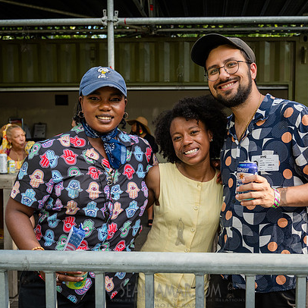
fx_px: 463
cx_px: 189
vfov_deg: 36.8
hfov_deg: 36.6
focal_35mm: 46
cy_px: 170
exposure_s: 1/400
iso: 400
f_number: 4
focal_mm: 31
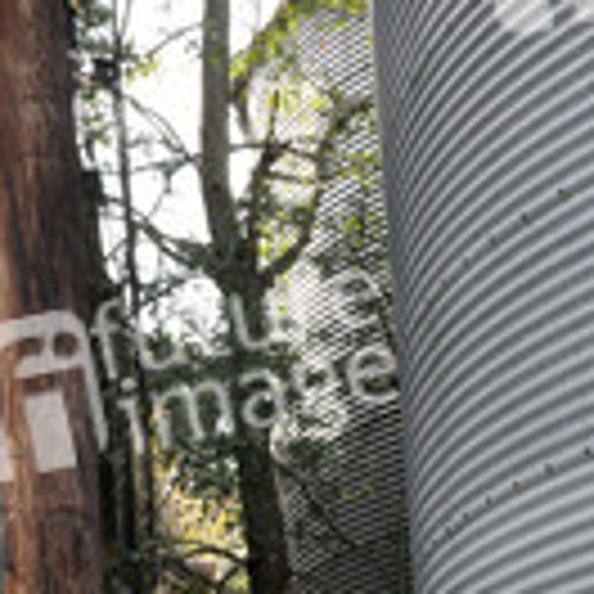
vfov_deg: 12.7
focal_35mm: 135
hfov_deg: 12.9
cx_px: 299
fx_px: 2626
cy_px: 603
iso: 1000
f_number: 16
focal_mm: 35
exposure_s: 1/200
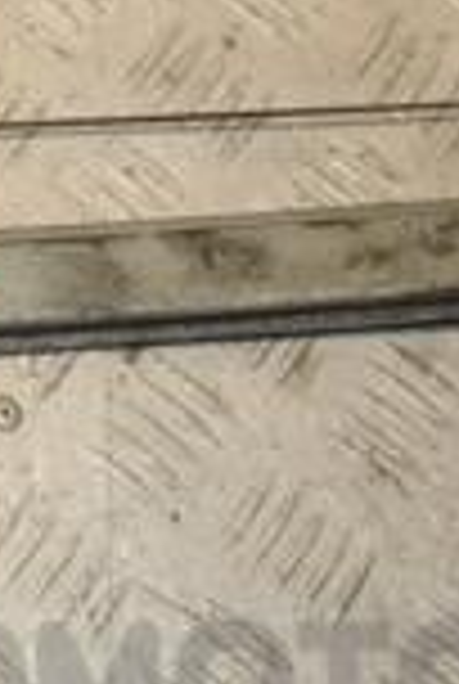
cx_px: -518
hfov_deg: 10.1
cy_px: 90
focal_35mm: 124
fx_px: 2360
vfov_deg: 16.3
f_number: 9
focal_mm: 21
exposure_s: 1/200
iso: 800
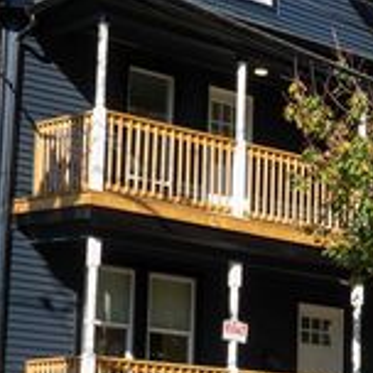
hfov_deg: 15.9
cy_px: 286
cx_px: 275
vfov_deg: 15.9
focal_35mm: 109
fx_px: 1329
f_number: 14
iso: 160
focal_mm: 26
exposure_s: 1/125
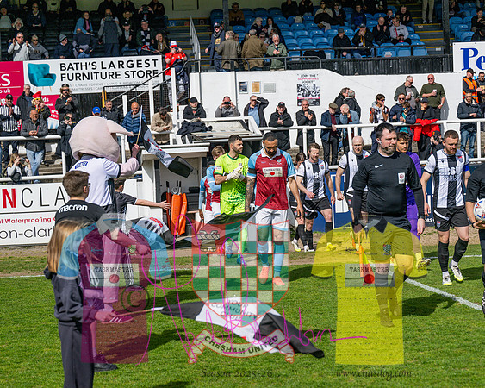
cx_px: 242
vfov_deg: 19.4
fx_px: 1132
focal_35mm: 79
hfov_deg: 24.2
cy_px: 194
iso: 200
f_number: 4
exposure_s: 1/6400
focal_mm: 70
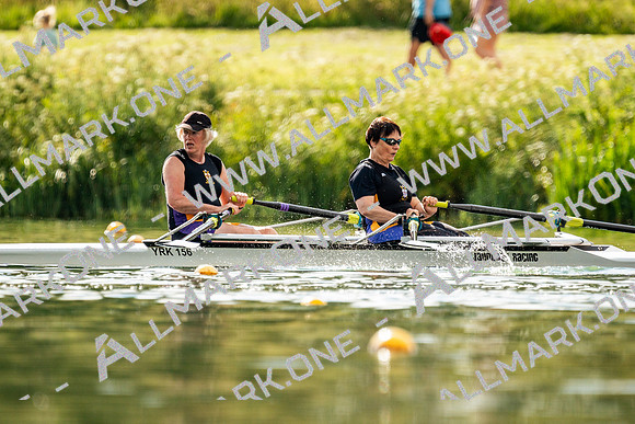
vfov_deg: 1.5
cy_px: 212
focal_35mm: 900
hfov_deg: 2.3
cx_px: 318
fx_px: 15878
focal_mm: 600
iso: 500
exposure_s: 1/2000
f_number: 6.3
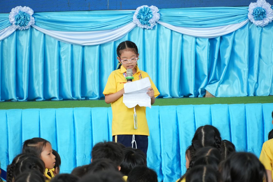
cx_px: 136
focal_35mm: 202
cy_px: 91
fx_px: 1536
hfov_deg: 10.2
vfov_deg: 6.8
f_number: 5.6
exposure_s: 1/160
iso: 1000
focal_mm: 135
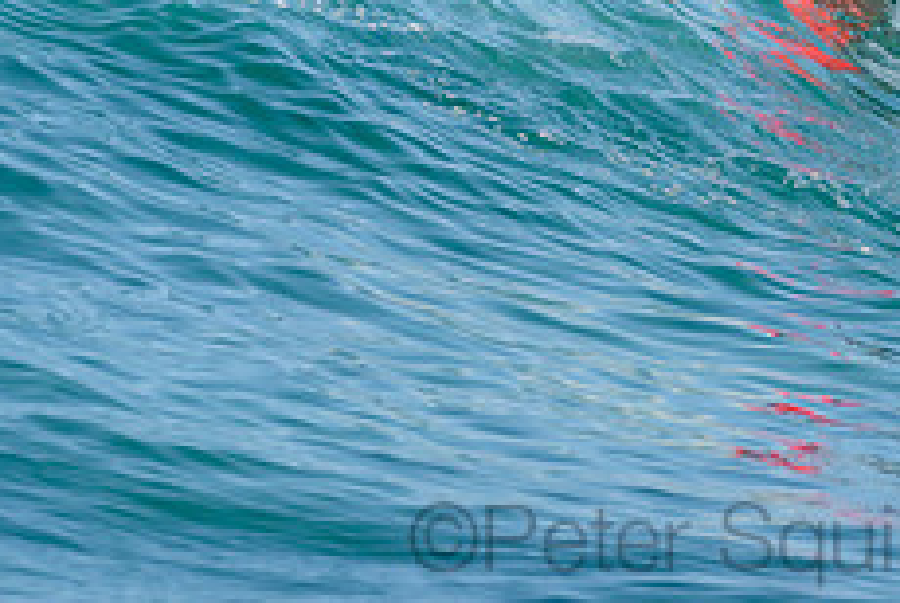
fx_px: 39224
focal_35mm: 1567
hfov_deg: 1.3
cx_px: 685
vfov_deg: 0.9
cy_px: -62
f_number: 5.6
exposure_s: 1/2000
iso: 640
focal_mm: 500
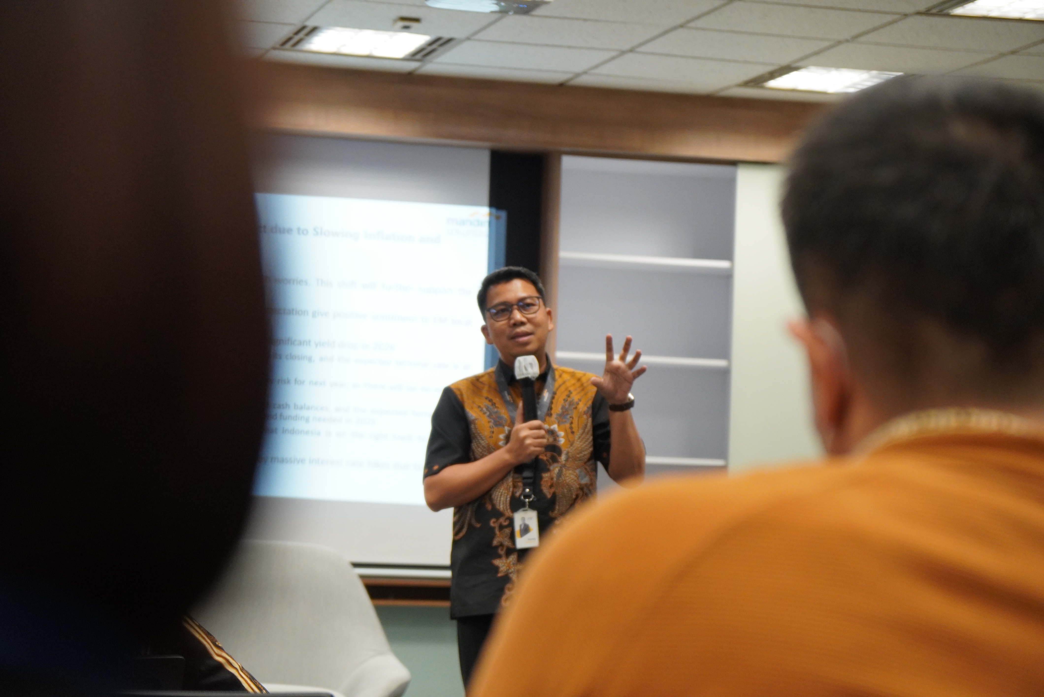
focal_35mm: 105
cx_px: 522
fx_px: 3047
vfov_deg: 13.1
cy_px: 348
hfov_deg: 19.4
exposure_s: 1/125
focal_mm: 70
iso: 2000
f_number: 4
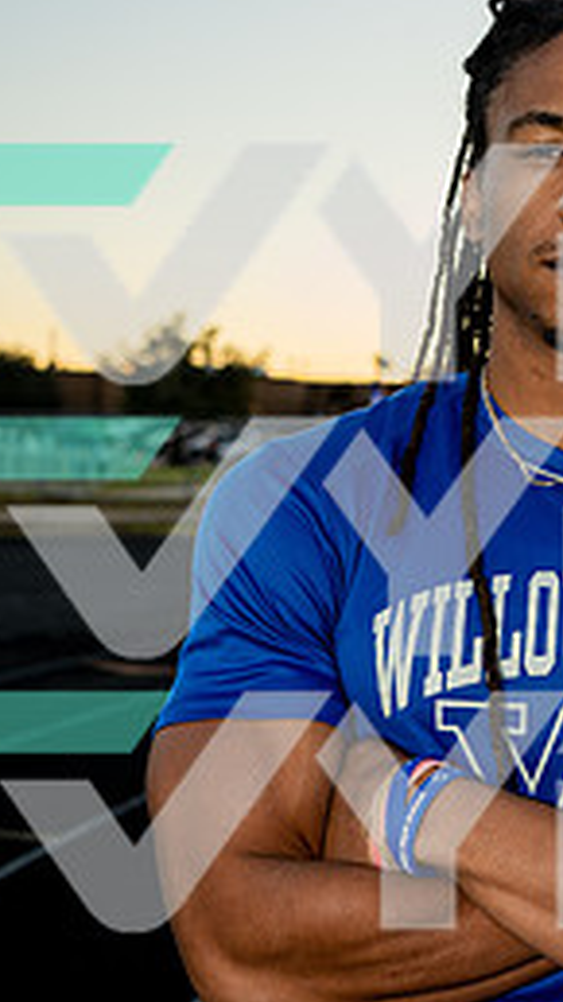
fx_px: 1700
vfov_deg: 32.8
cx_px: 520
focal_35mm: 64
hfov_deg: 18.5
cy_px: 540
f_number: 3.5
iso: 200
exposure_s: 1/200
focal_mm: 35
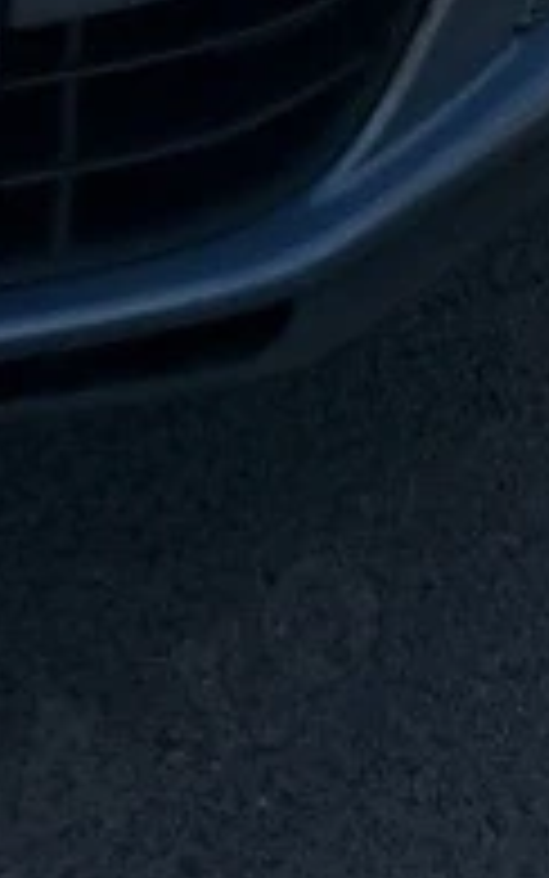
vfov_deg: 10.3
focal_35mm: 174
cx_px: -968
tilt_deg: -22.7
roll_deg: +1.8
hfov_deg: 6.9
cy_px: -1256
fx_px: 4162
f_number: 1.78
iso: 100
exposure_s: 1/11905
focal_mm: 6.76
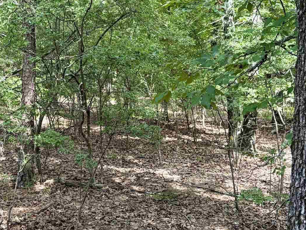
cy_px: 107
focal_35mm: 64
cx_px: 116
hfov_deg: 30.2
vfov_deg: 22.9
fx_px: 566
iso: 32
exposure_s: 1/146
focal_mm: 5.96
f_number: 1.6
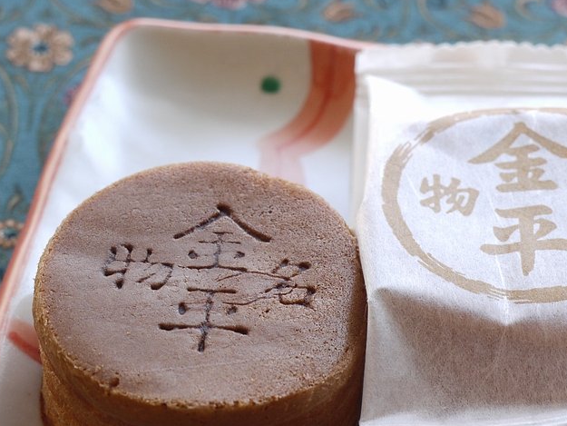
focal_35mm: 144
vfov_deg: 10.3
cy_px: 318
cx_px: 381
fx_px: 2359
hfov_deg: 13.7
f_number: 5.6
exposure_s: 1/60
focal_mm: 45
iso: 250
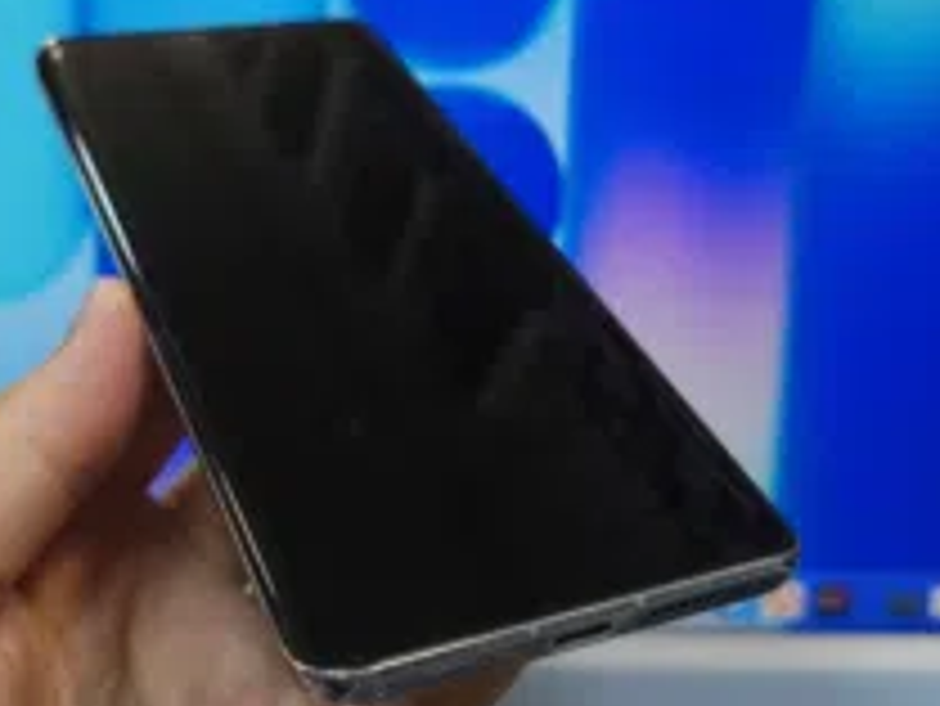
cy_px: 364
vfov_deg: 32.9
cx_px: 396
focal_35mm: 44
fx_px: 1196
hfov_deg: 42.8
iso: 117
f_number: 1.8
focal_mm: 5.56
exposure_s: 1/120
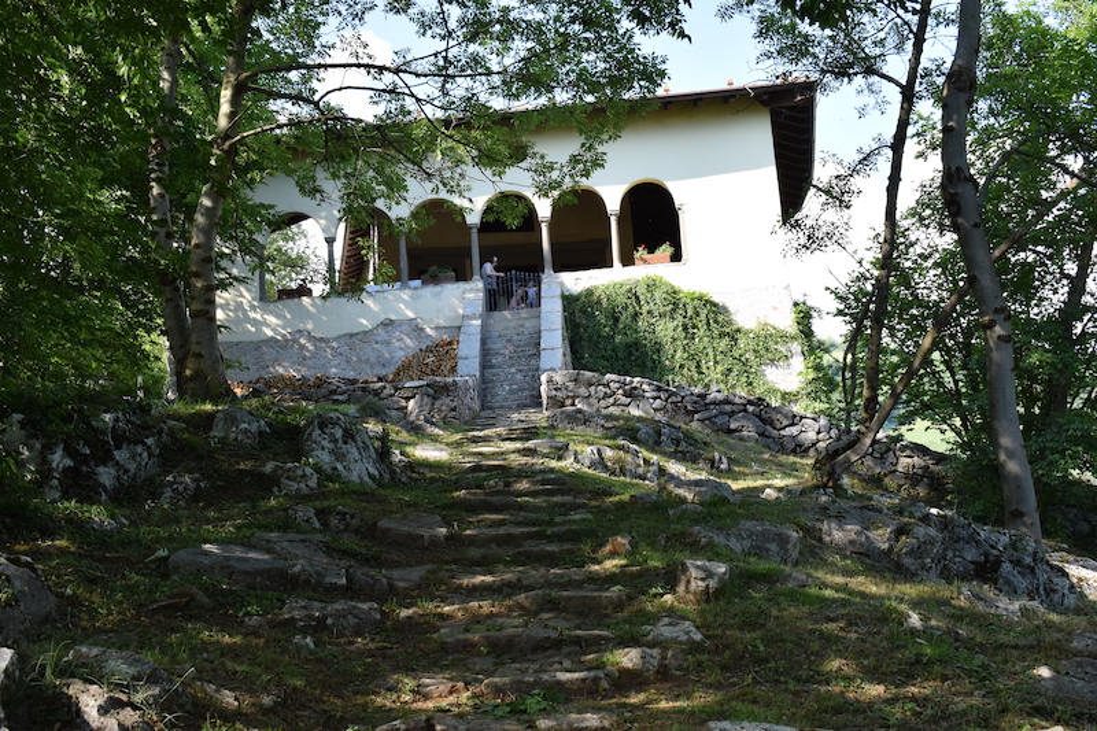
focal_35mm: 46
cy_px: 366
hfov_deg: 42.3
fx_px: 1417
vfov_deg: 28.9
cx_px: 548
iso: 500
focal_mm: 31
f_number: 9
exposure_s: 1/320
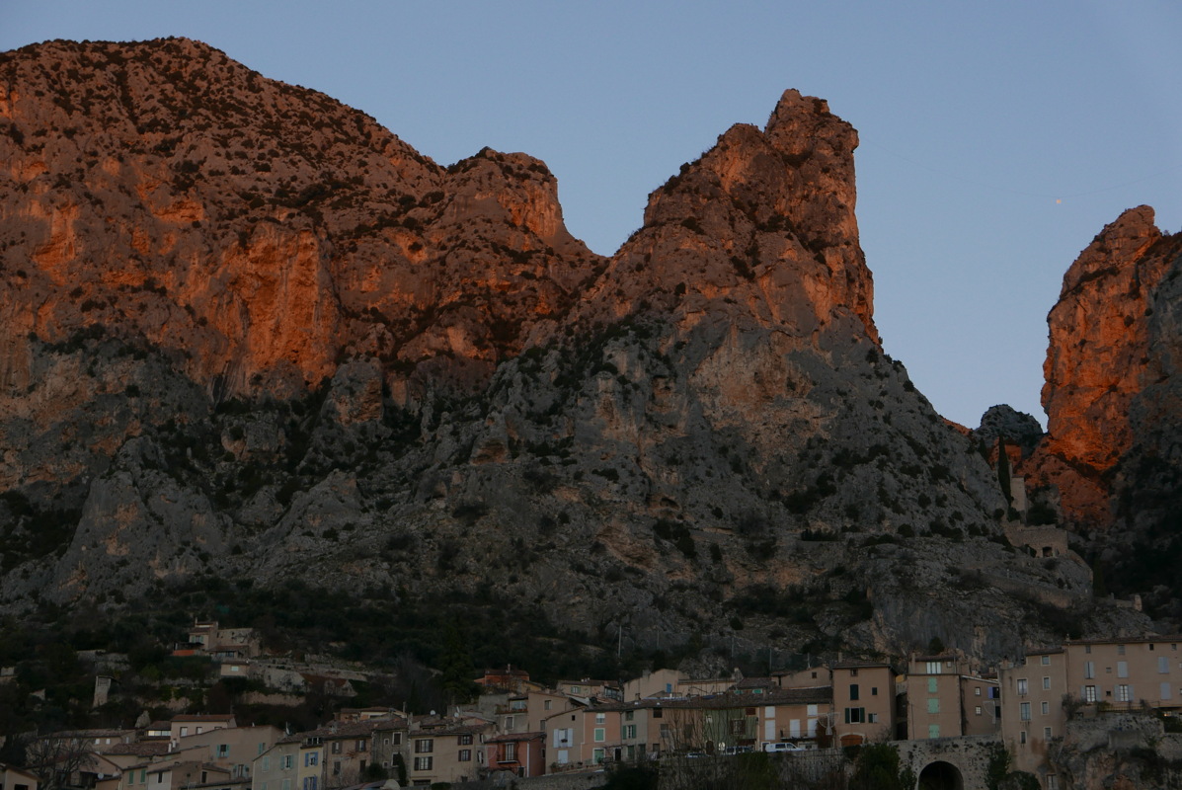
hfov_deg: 28.1
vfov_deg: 19.0
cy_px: 395
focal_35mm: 72
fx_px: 2366
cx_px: 591
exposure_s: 1/125
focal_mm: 32.6
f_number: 5
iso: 200
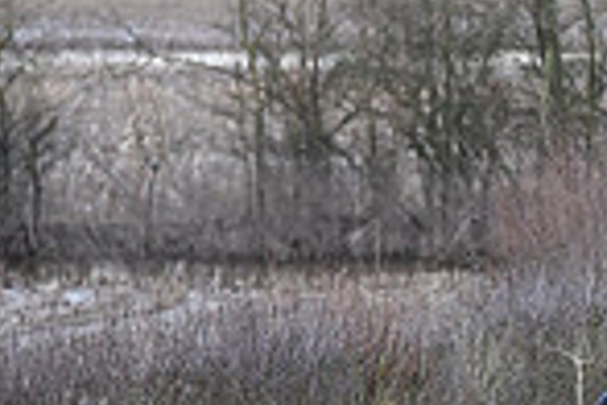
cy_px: 248
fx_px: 12645
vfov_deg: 1.8
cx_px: 1127
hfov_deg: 2.7
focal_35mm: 750
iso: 2800
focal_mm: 190
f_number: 4.5
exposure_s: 1/1250
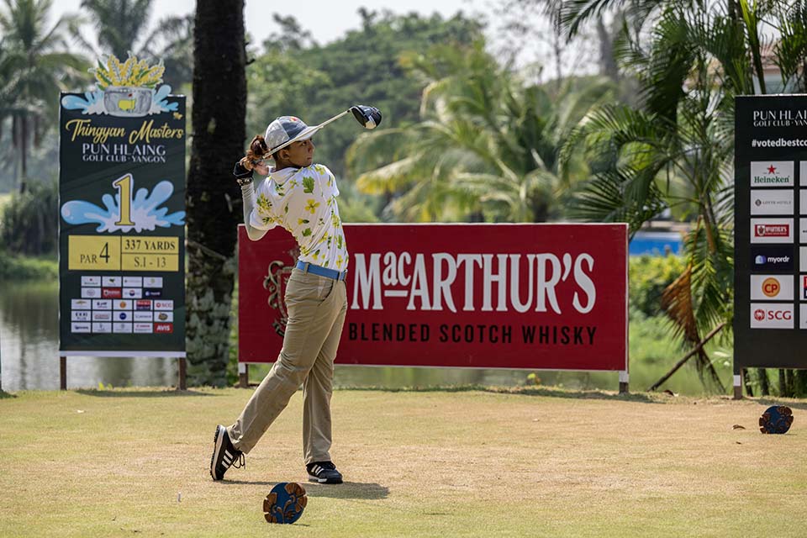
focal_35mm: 125
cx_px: 404
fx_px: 2802
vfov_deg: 11.0
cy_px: 269
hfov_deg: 16.4
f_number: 4
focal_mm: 125
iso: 800
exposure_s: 1/3200
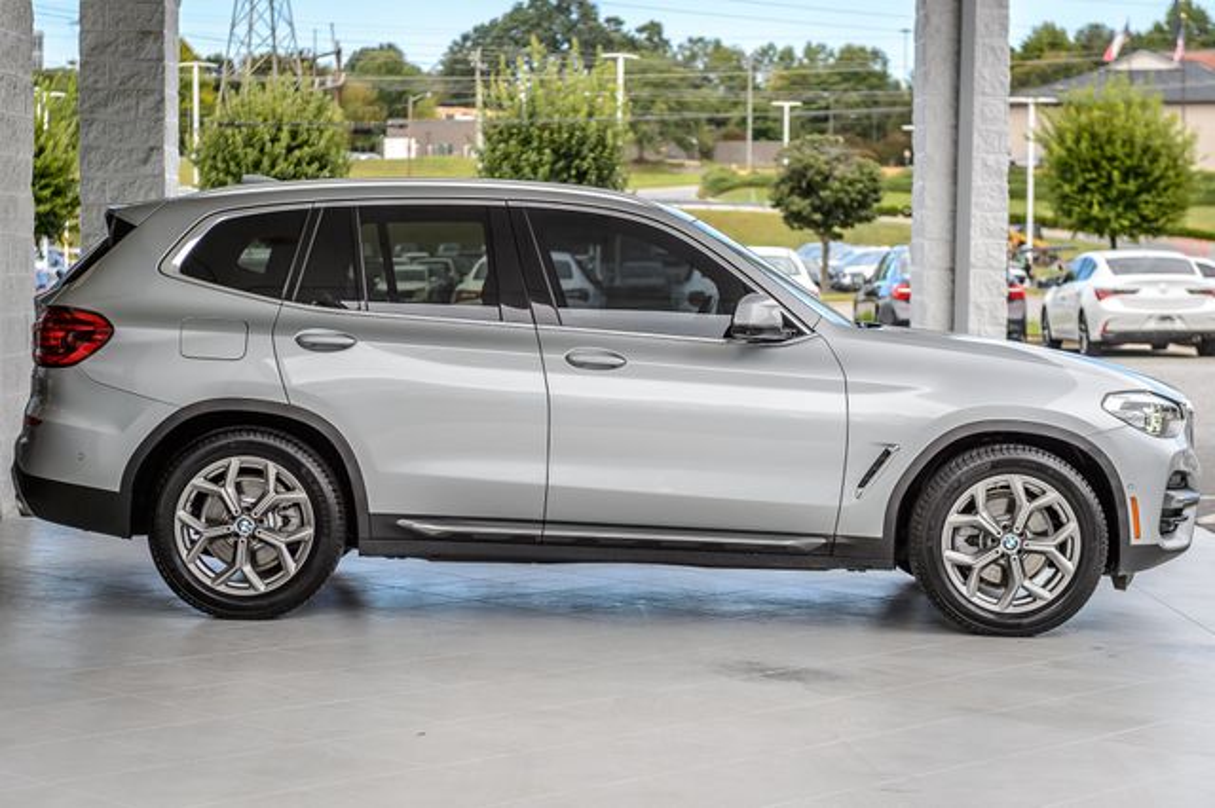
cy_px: 390
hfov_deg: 25.4
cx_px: 609
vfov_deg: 17.1
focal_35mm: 80
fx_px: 2696
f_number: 4
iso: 100
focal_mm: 70
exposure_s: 1/640
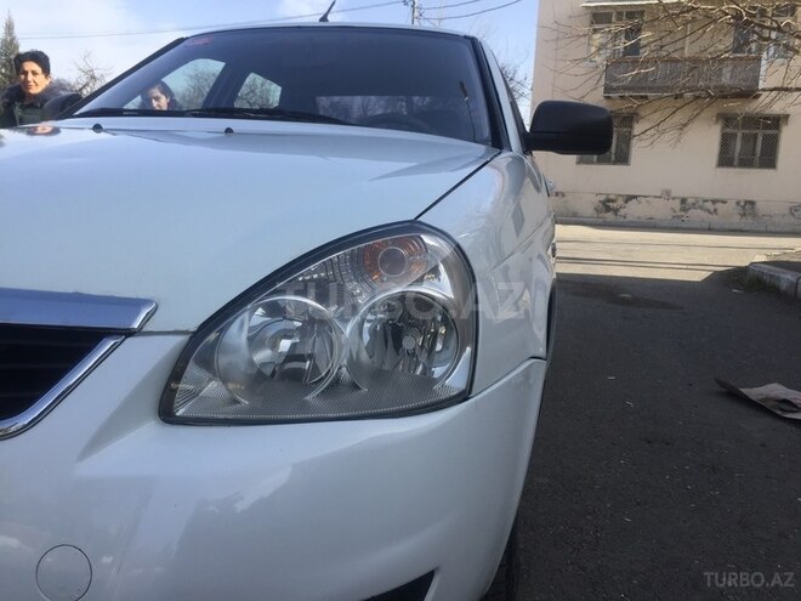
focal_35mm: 29
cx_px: 400
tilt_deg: -9.8
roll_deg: -2.6
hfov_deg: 61.7
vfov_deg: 48.2
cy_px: 300
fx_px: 671
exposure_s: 1/920
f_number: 2.2
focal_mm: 4.15
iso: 32
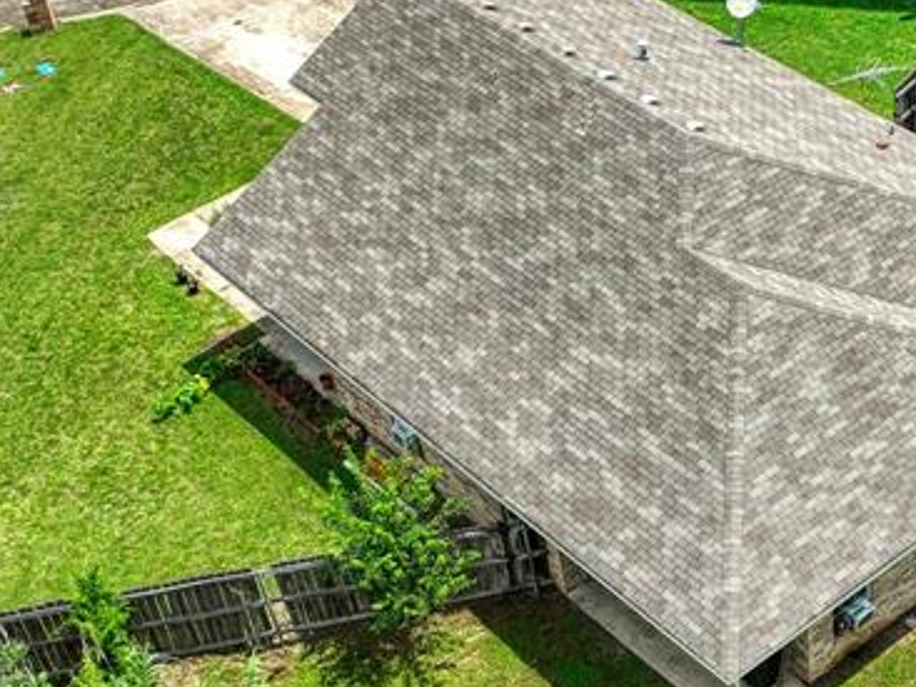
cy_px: 536
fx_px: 1772
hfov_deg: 27.9
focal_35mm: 67
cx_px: 816
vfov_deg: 21.7
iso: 110
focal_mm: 12.3
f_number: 2.8
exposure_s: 1/1250
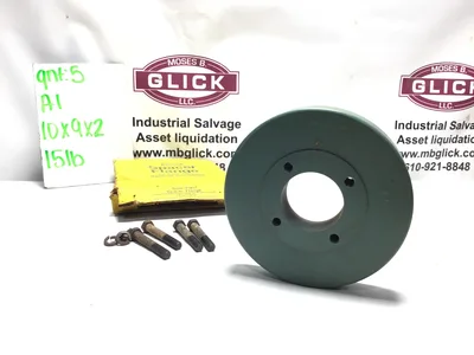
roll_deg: -0.9
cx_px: 237
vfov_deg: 45.4
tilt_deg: -13.0
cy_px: 178
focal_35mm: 31
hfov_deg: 58.4
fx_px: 424
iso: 25
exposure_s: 1/50
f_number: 2.4
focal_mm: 3.3
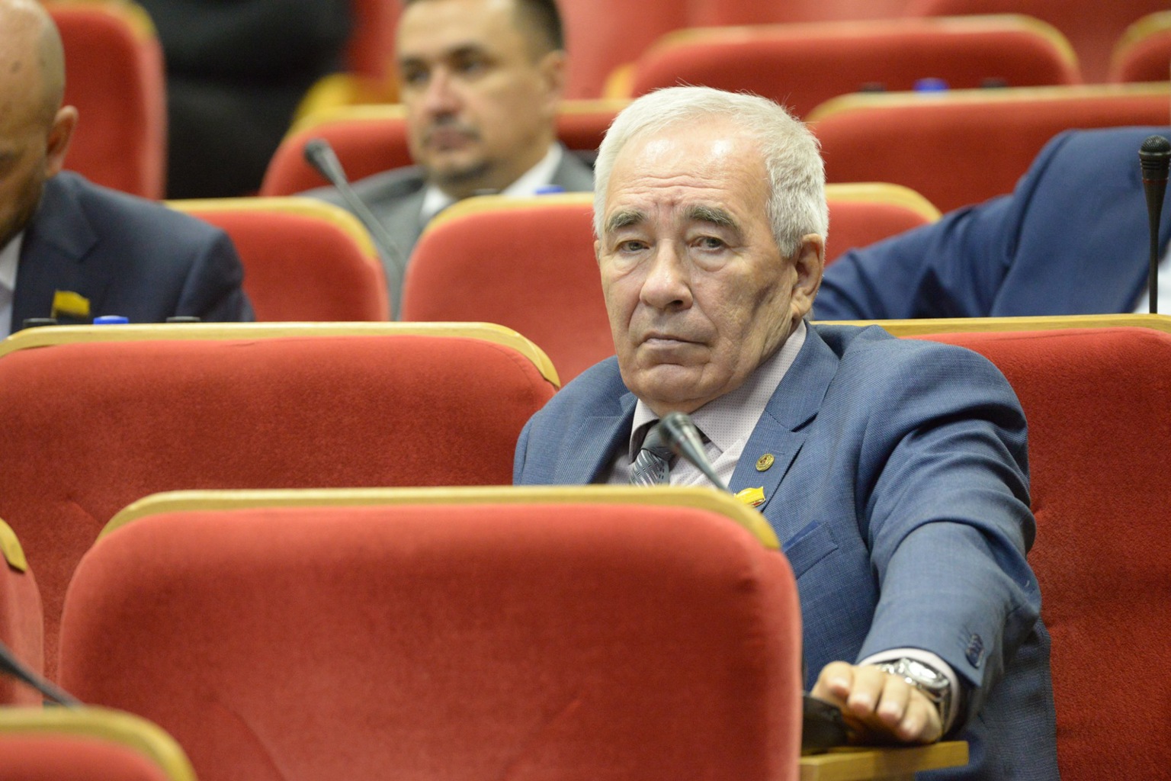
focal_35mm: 330
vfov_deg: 4.2
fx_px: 10733
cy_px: 390
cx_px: 586
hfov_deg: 6.2
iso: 6400
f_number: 5.6
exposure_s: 1/125
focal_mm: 330
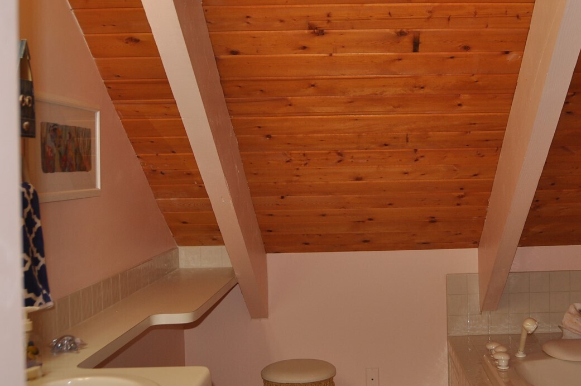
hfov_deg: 39.7
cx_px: 403
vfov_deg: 27.4
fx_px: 790
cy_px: 146
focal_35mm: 49
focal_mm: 20
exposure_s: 1/60
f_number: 3.5
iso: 200
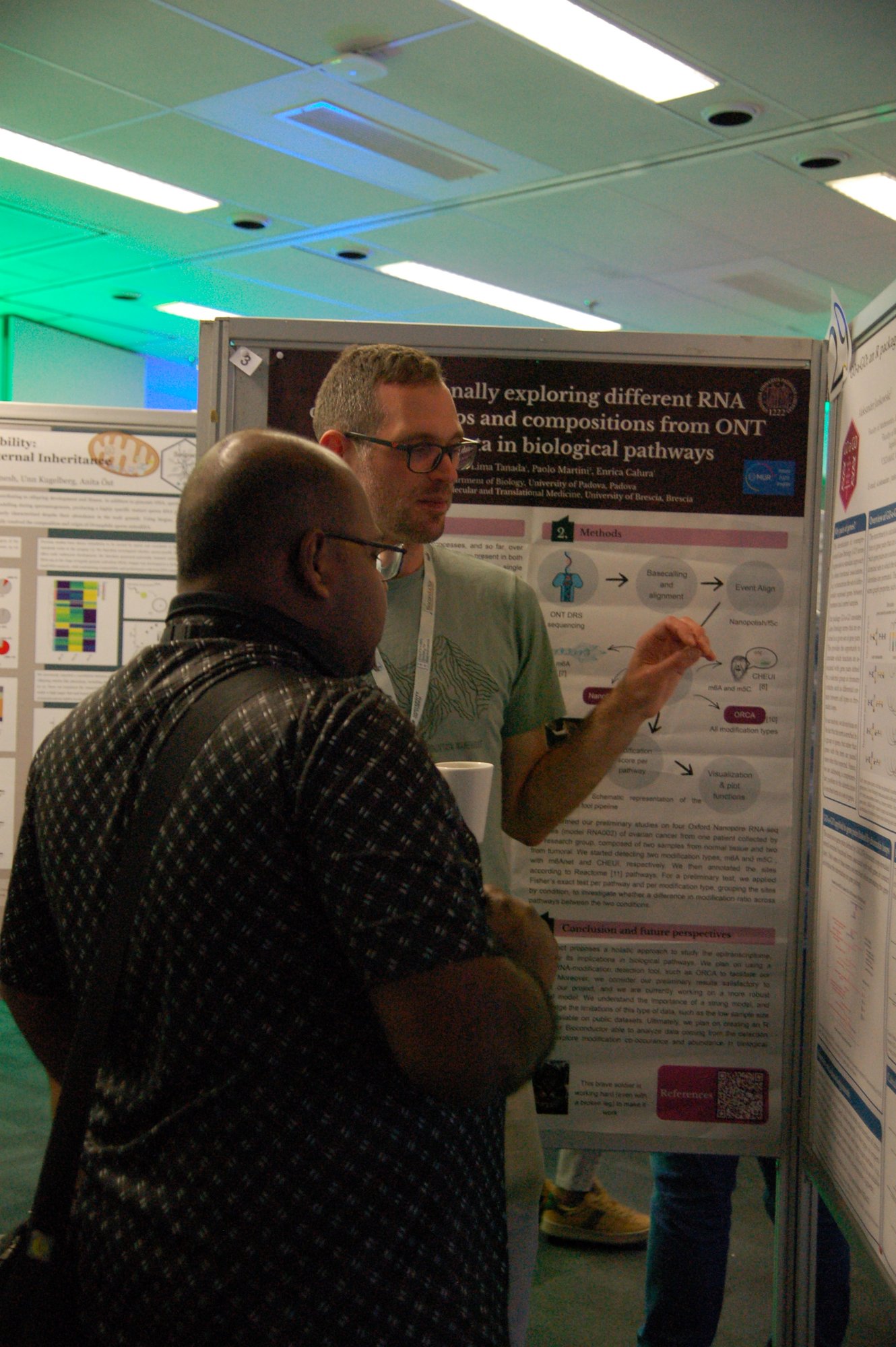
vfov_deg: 48.0
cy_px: 674
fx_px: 1515
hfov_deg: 33.0
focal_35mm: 40
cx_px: 448
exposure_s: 1/125
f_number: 2.8
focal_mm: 27
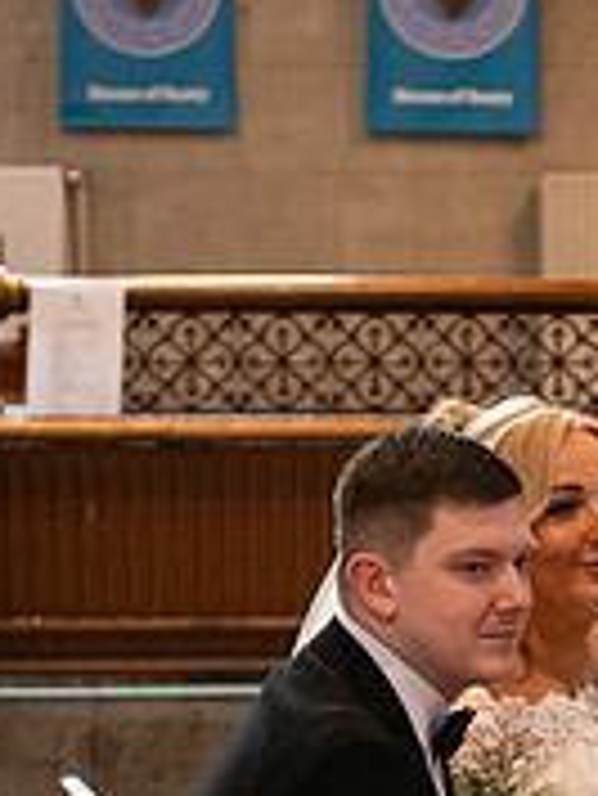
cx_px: 558
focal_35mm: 176
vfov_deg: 11.1
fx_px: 4049
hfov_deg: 8.4
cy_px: 825
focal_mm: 56
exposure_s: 1/160
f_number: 3.5
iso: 1250
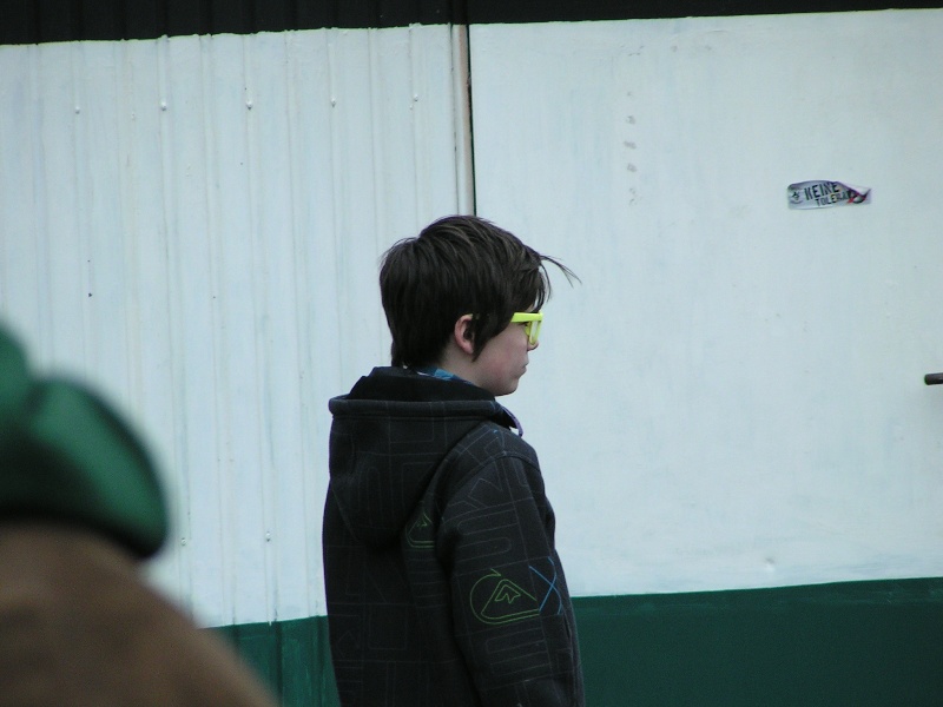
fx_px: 10352
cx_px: 472
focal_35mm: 380
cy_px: 354
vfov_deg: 3.9
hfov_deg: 5.2
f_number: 3.5
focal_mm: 58
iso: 100
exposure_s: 1/400
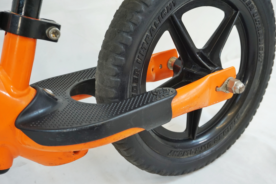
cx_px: 141
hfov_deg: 48.5
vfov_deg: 33.4
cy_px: 92
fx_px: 307
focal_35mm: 40
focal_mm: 26
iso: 640
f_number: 6.3
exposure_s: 1/40
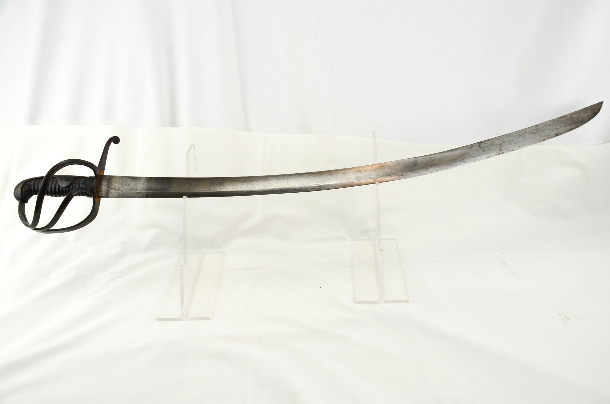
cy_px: 202
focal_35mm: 33
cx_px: 305
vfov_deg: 39.8
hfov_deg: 57.3
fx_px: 558
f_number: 5.6
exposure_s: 1/125
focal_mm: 22
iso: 200
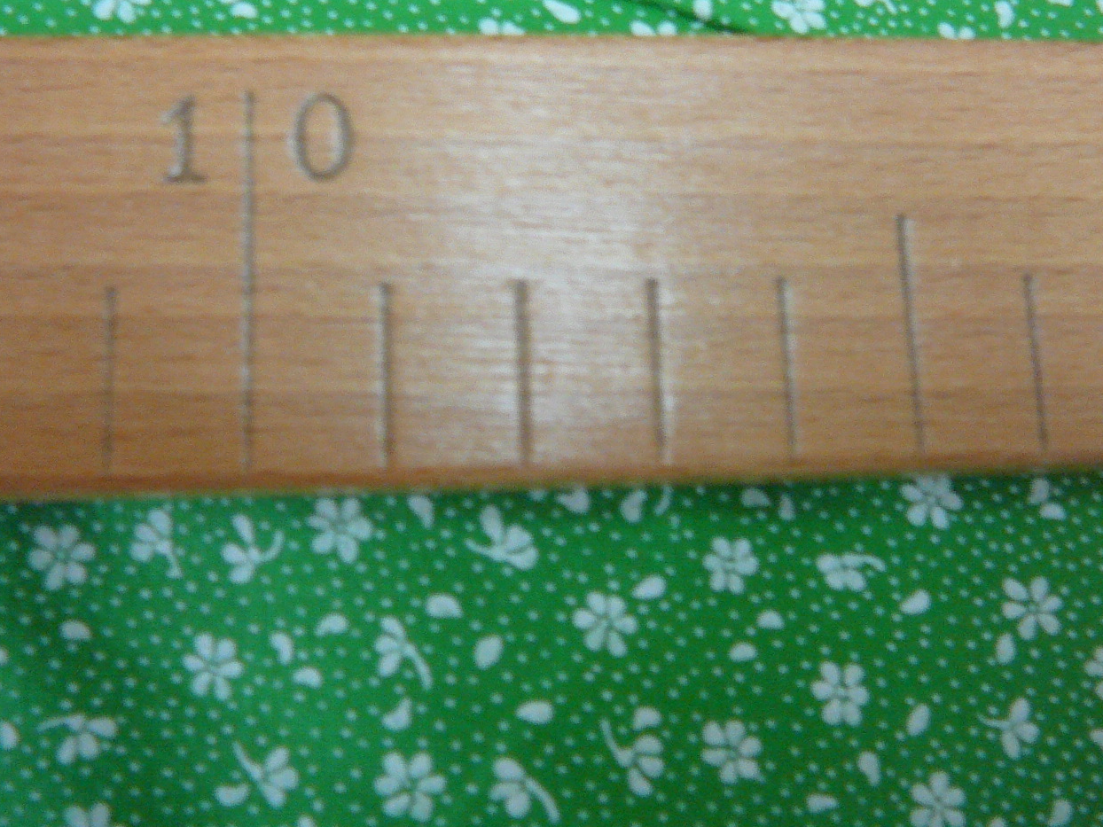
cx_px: 554
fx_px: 1434
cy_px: 361
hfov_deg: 42.1
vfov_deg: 32.1
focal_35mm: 45
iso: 200
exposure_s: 1/13
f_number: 2.8
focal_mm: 5.2
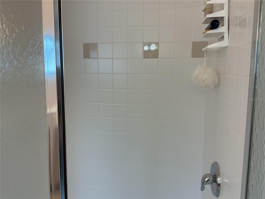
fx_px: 222
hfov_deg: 61.7
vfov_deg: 48.2
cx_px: 132
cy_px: 100
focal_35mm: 29
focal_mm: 3
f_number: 1.8
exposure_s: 1/120
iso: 64
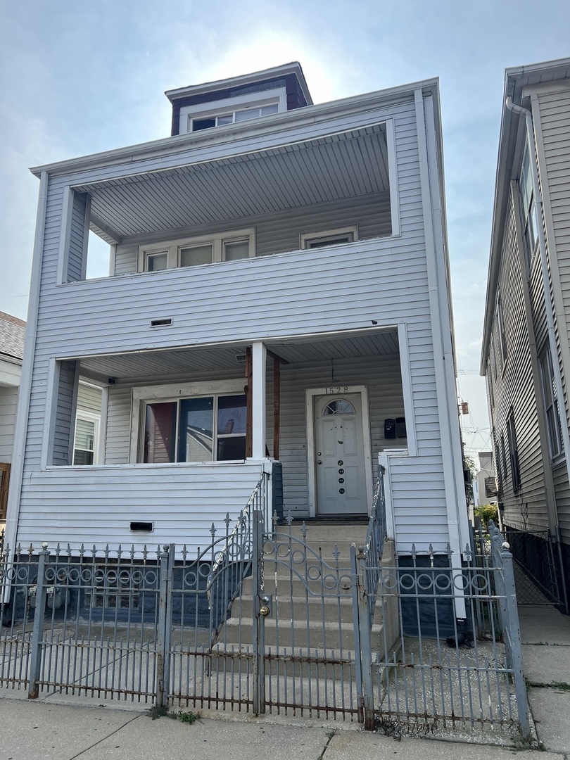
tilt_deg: +14.0
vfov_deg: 67.3
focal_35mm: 26
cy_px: 380
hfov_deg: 53.1
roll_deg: +1.4
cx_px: 285
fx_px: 571
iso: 50
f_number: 1.5
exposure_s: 1/2762
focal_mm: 5.7
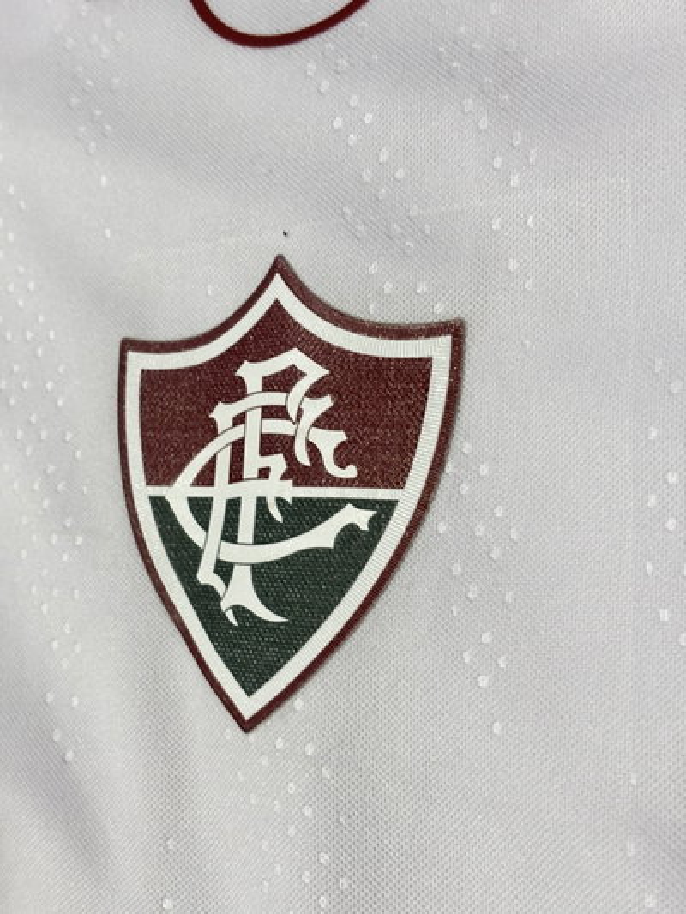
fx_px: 1373
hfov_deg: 28.0
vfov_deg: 36.8
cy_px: 457
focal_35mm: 52
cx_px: 343
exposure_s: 1/50
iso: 125
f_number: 1.6
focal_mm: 5.96
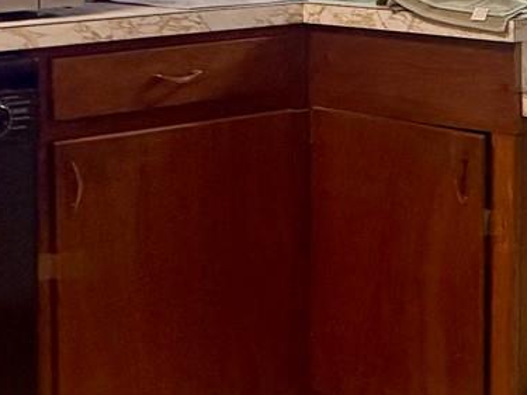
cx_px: 749
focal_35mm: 131
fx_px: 1994
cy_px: 39
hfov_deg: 14.2
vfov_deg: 11.2
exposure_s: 1/60
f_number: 1.78
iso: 500
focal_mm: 6.76
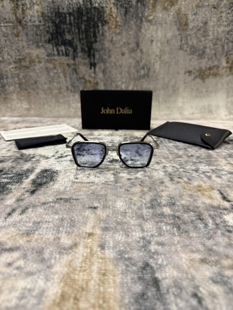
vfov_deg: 71.6
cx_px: 116
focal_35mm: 24
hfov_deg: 56.8
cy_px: 155
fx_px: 215
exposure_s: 1/50
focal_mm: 6.76
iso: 160
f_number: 1.78
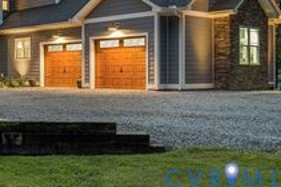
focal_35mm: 57
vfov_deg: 22.2
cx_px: -35
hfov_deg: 30.9
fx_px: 444
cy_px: -26
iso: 250
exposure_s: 1
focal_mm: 24
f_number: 7.1
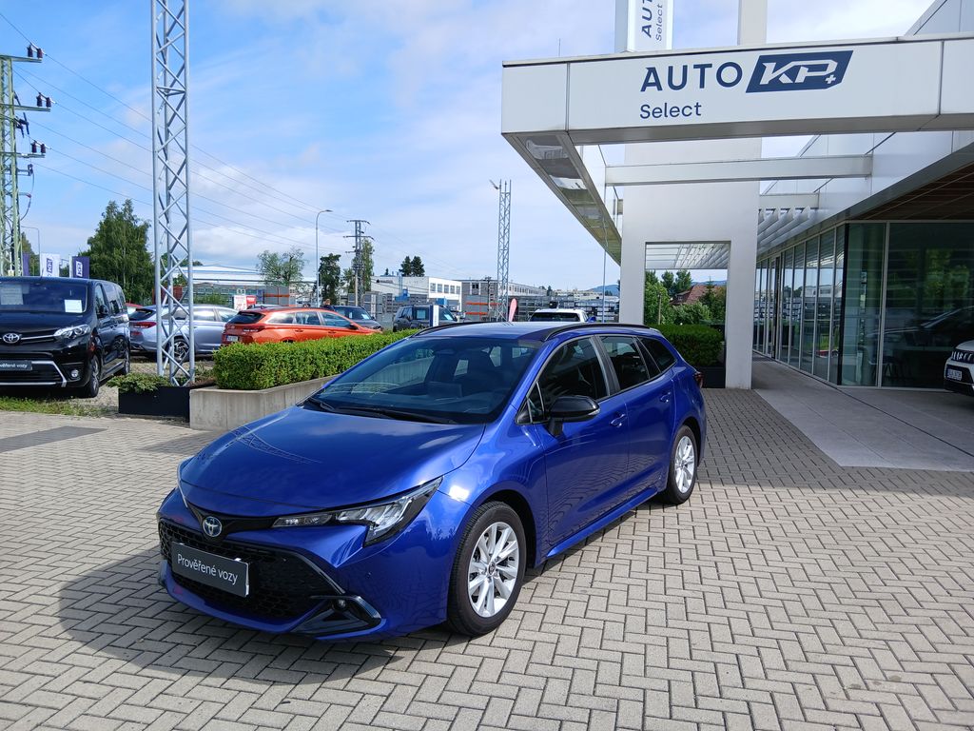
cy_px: 366
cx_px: 487
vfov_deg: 53.1
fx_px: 732
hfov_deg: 67.3
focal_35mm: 26
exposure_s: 1/462
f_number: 1.8
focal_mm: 3.98
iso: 20
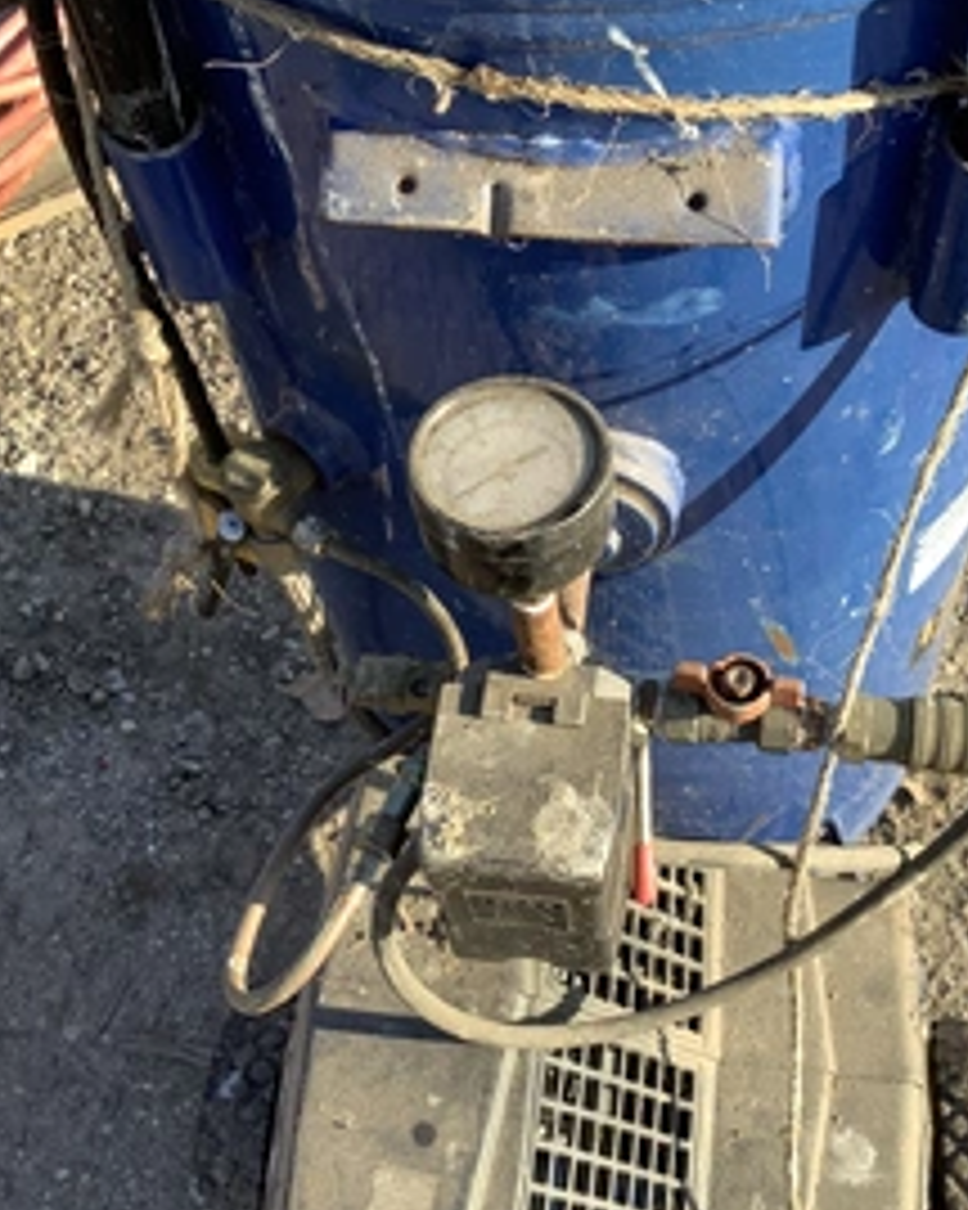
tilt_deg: -58.9
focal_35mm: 45
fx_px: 1612
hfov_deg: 33.1
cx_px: 639
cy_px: 625
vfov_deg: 41.2
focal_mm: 3.3
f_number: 2.4
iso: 25
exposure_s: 1/388
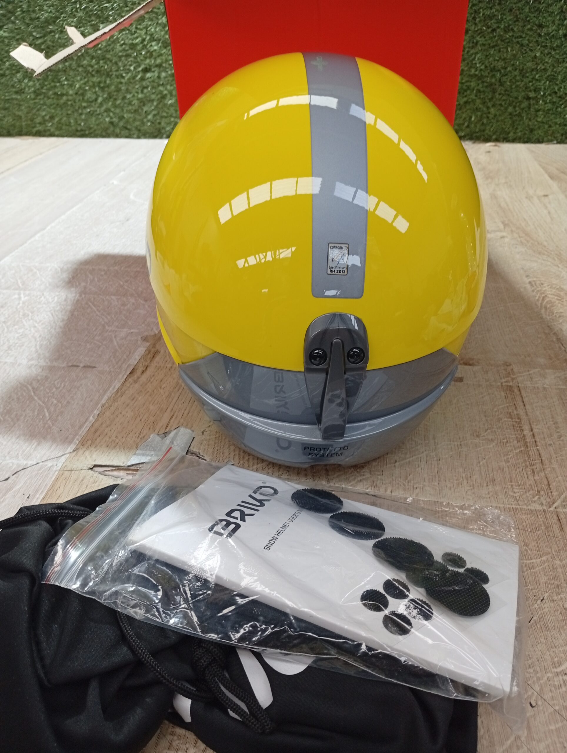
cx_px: 284
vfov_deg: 65.2
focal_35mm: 27
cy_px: 376
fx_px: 588
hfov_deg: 51.5
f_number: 1.8
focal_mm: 3.98
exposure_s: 1/33.3
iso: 180
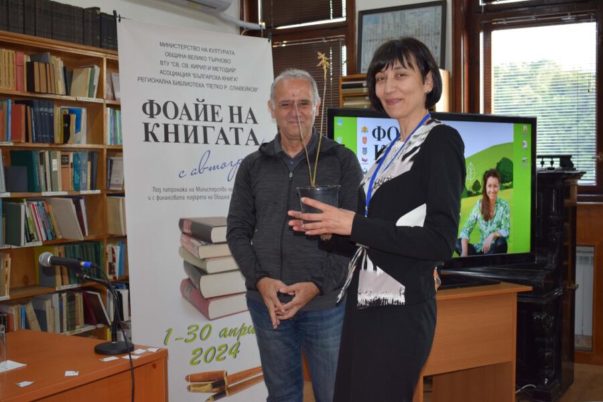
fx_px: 779
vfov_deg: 28.9
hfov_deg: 42.3
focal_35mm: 46
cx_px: 302
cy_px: 201
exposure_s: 1/80
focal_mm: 31
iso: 800
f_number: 4.5
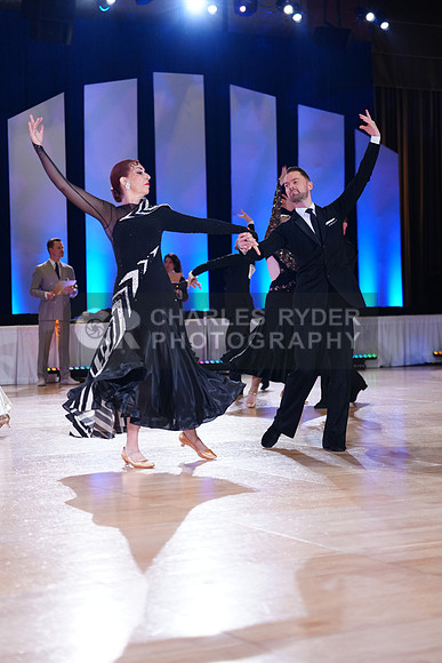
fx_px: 1325
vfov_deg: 28.1
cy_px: 332
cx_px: 221
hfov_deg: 18.9
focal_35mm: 72
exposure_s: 1/400
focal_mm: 72
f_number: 2.8
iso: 2000
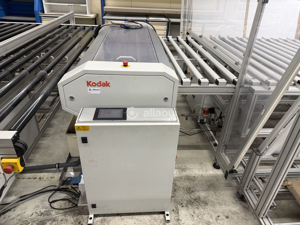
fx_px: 208
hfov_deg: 71.6
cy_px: 112
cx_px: 150
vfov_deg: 56.8
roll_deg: -2.6
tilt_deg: -30.2
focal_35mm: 24
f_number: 1.78
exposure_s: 1/50
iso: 160
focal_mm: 6.76
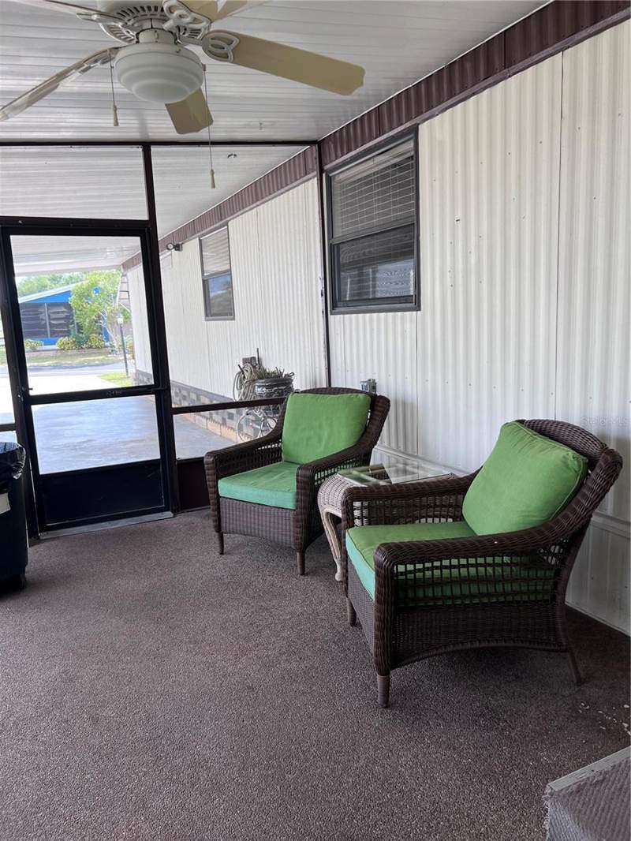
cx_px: 316
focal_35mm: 26
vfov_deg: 67.3
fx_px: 632
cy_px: 420
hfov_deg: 53.1
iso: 40
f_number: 1.5
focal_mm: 5.7
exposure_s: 1/156
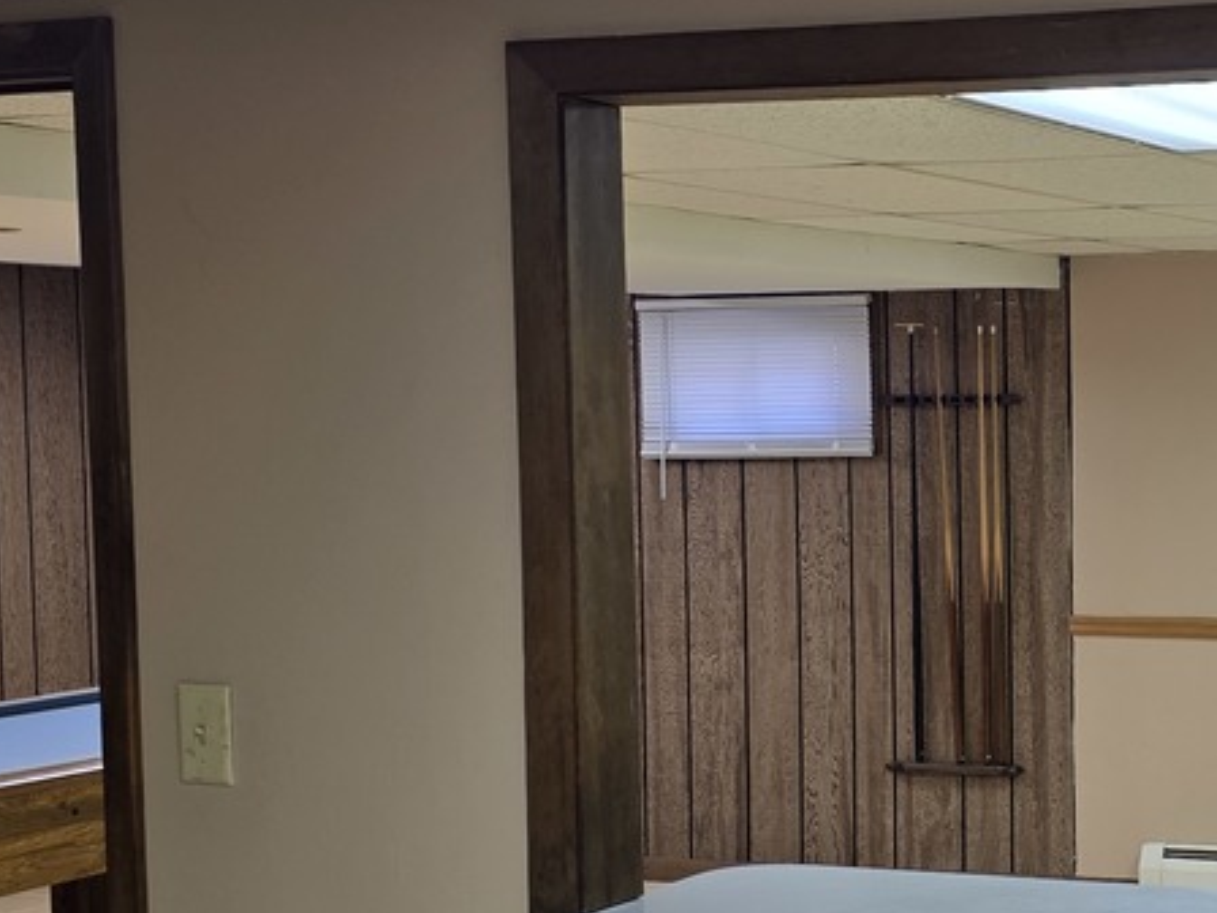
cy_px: 622
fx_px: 2602
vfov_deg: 19.8
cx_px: 1174
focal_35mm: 74
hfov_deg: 25.2
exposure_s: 1/120
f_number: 1.7
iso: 100
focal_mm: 6.3
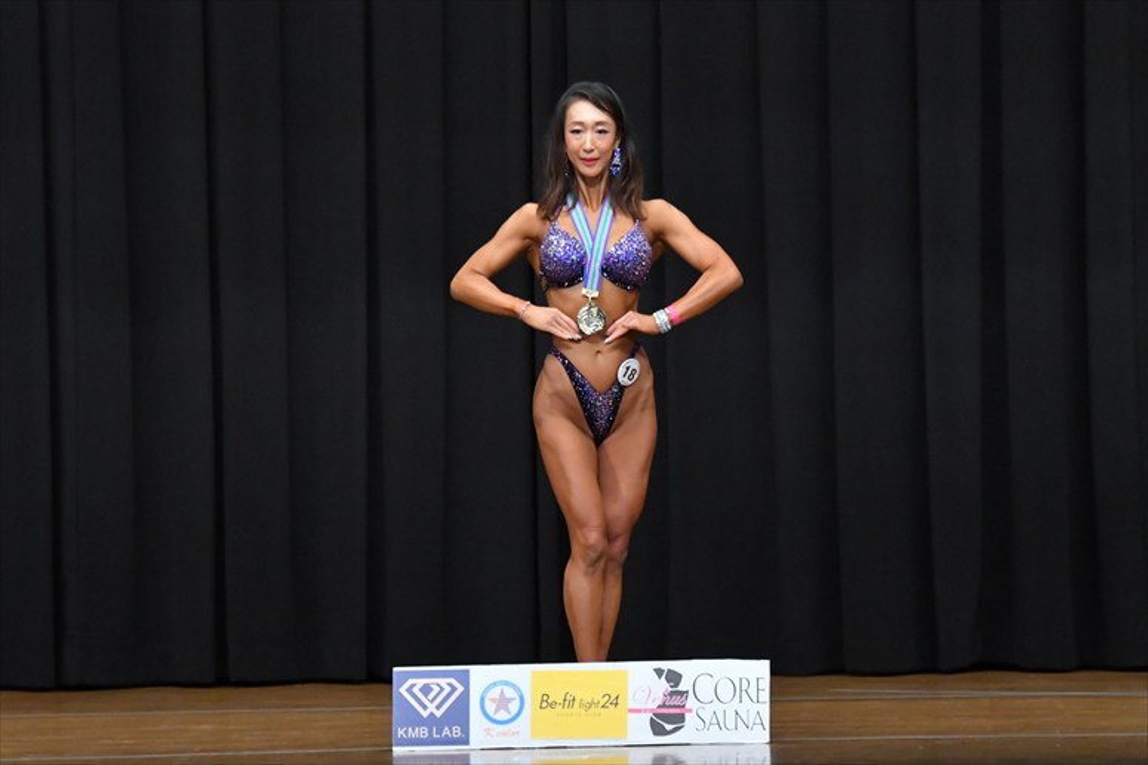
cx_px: 574
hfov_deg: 9.2
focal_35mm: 225
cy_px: 382
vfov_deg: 6.1
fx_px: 7172
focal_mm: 150
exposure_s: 1/400
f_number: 5.6
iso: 8000
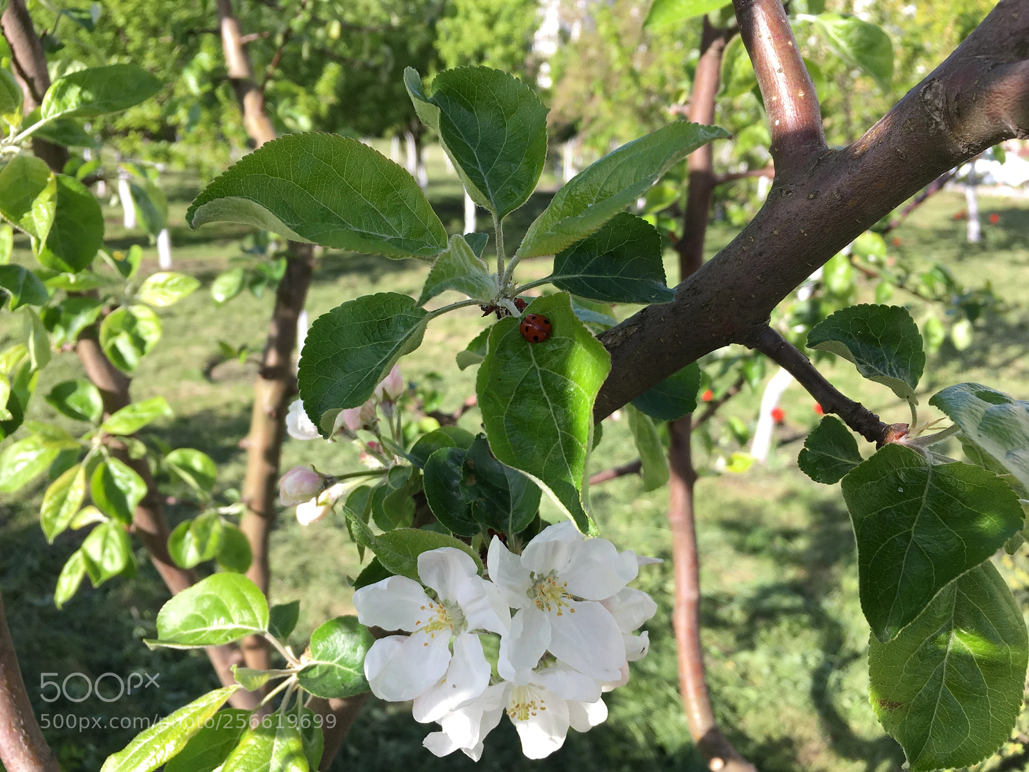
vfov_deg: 48.2
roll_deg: -2.7
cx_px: 514
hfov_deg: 61.7
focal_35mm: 29
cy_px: 386
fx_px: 862
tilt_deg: -18.0
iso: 25
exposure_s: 1/364
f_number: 2.2
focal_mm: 4.15
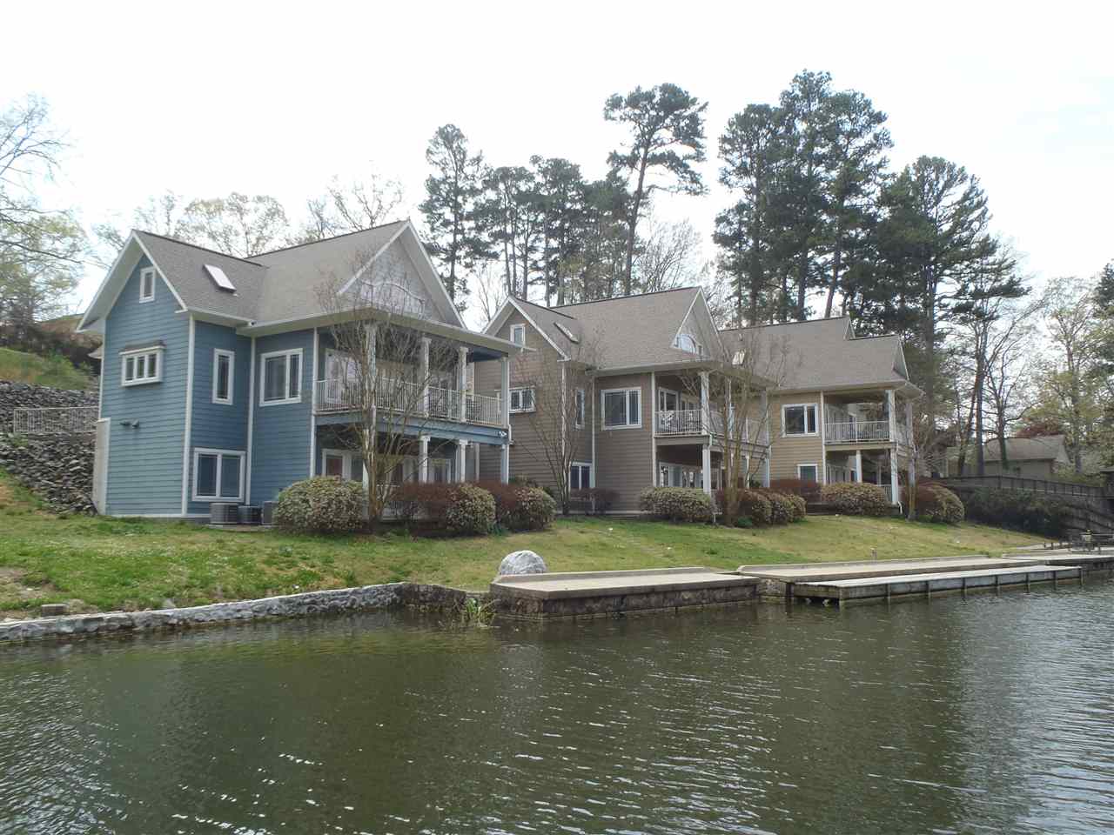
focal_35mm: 28
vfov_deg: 49.7
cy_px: 418
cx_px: 557
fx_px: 901
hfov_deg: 63.4
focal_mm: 5
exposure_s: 1/250
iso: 80
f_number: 3.9
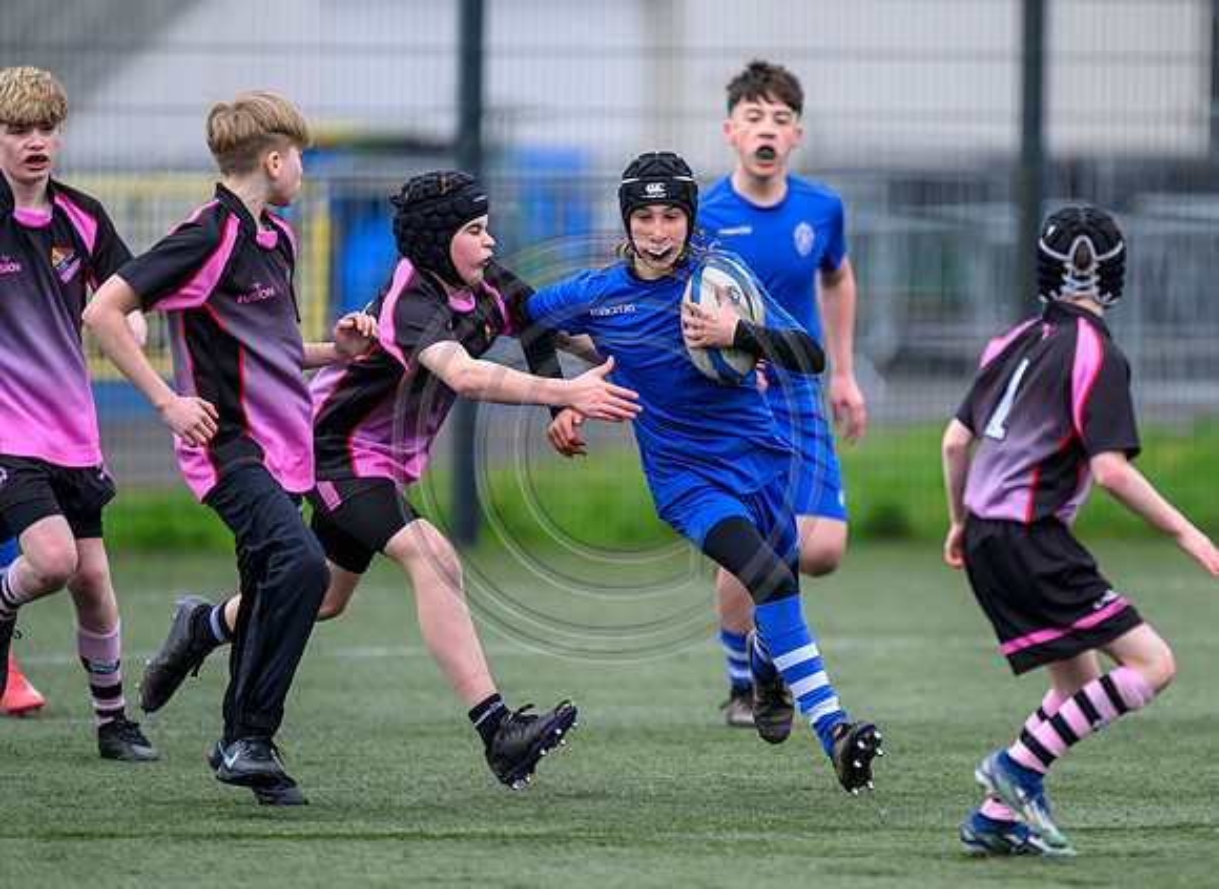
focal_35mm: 651
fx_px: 22704
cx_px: 730
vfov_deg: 2.2
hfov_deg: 3.1
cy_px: 453
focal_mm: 560
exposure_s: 1/1250
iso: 800
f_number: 4
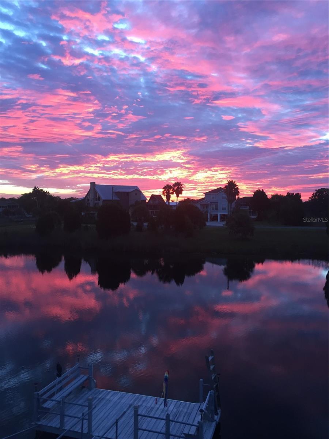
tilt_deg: -1.0
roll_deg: +0.2
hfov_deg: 48.2
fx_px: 367
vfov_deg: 61.7
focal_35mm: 29
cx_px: 164
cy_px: 220
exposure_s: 1/30
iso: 80
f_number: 2.2
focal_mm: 4.15
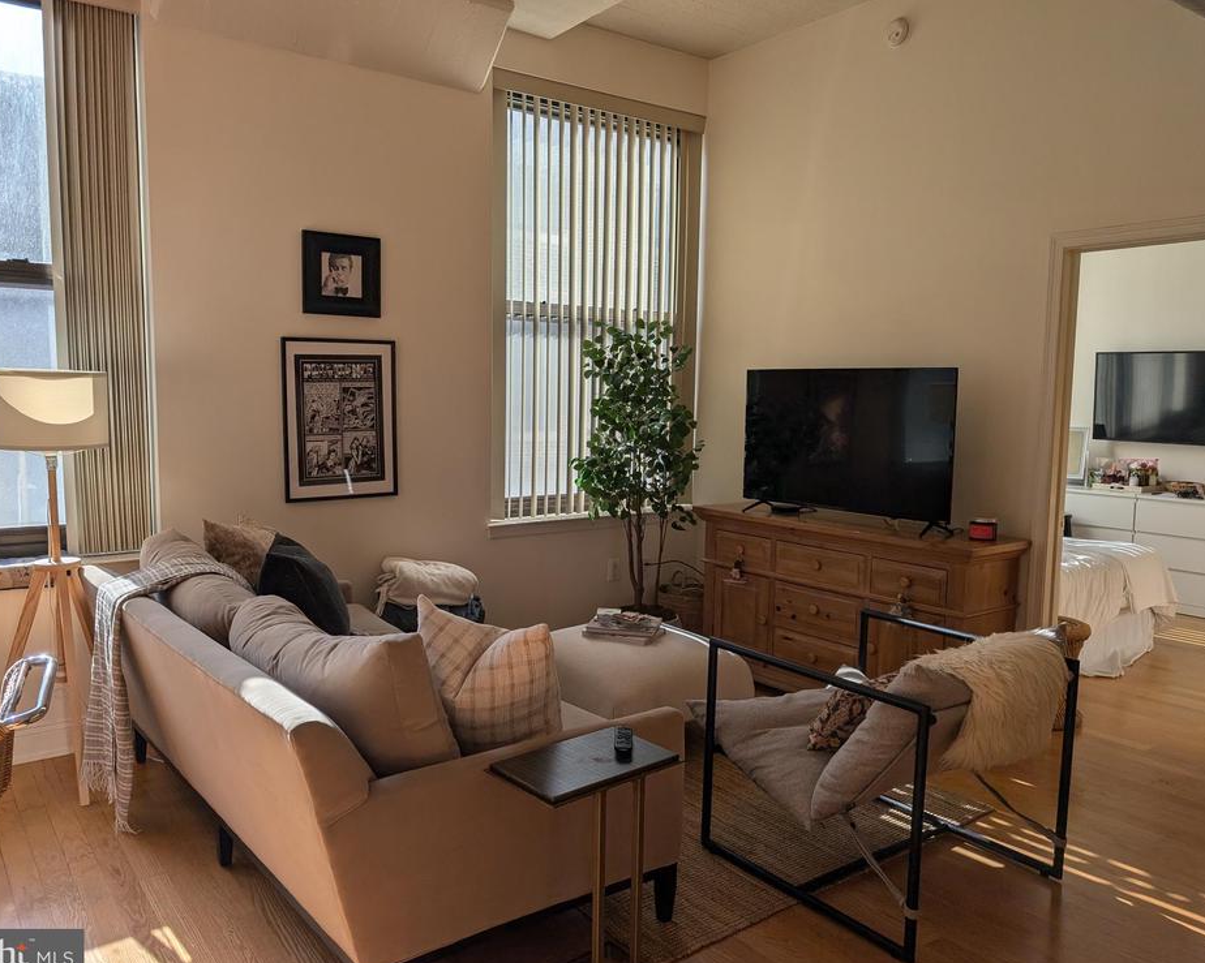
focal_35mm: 26
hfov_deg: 66.0
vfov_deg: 54.9
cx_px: 588
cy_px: 480
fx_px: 927
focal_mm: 6.9
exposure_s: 1/559
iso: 19
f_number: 1.68
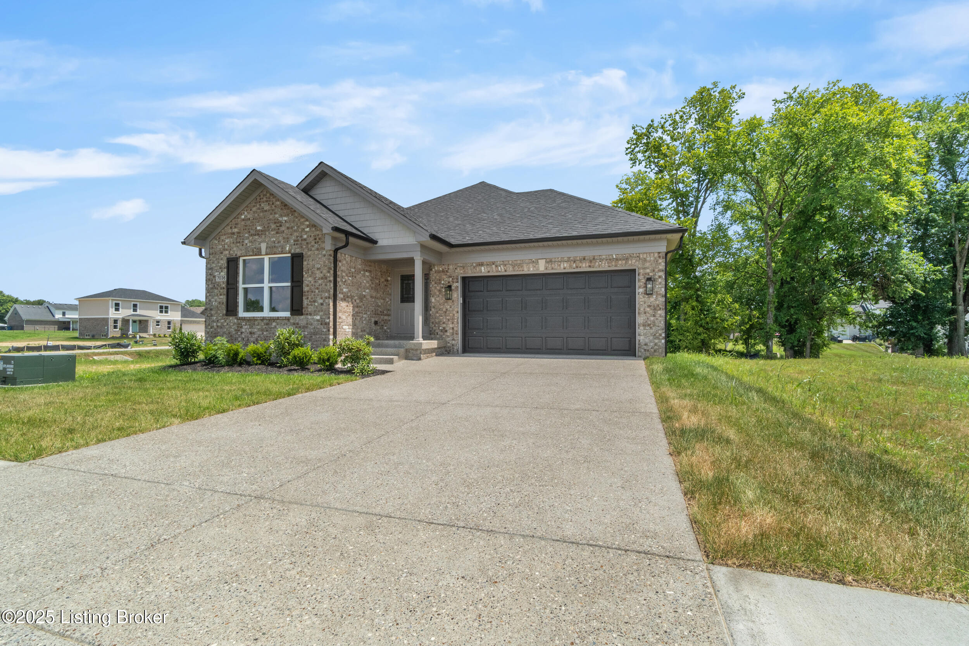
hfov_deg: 100.4
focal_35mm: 15
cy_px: 323
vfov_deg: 77.3
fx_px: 404
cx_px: 484
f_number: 10
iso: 400
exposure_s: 1/500
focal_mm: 10
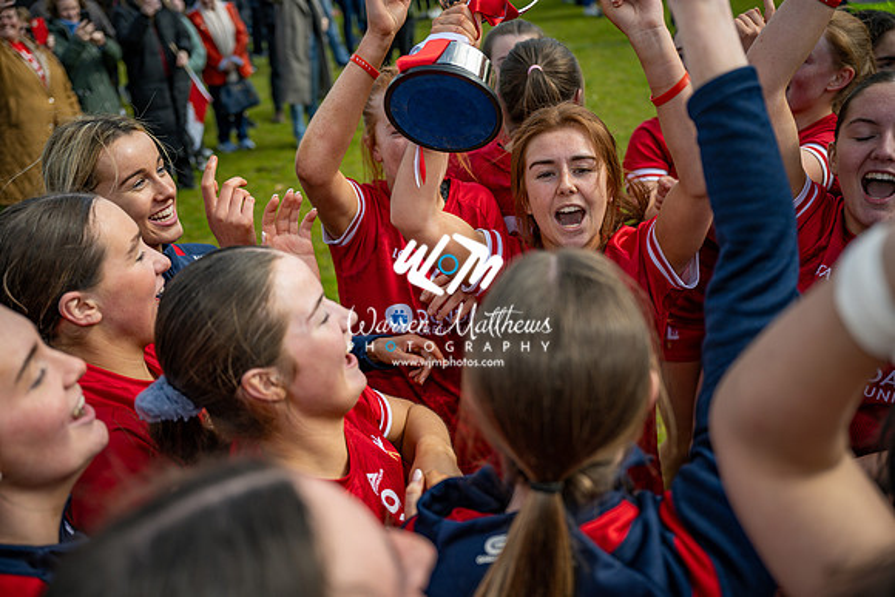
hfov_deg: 51.9
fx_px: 920
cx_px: 448
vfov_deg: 36.0
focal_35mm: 37
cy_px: 298
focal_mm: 37
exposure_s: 1/1600
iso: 100
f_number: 2.8
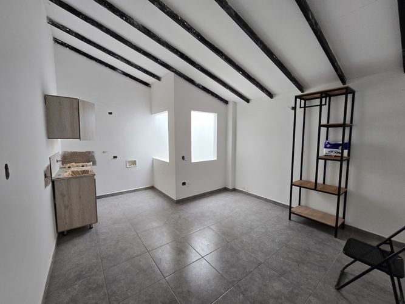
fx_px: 152
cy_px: 152
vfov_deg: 89.9
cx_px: 202
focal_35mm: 13
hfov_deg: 106.2
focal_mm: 2.2
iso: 125
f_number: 2.2
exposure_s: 1/60
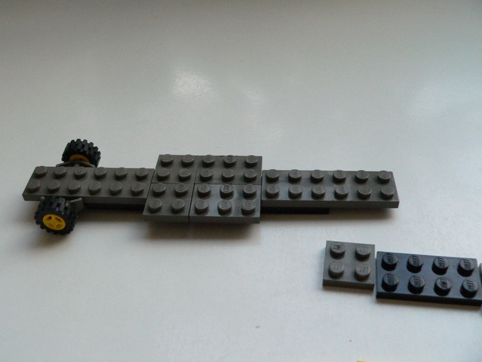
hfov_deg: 51.4
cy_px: 181
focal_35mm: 36
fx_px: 501
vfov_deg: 39.7
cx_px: 241
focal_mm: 6
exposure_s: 1/200
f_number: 4
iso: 400
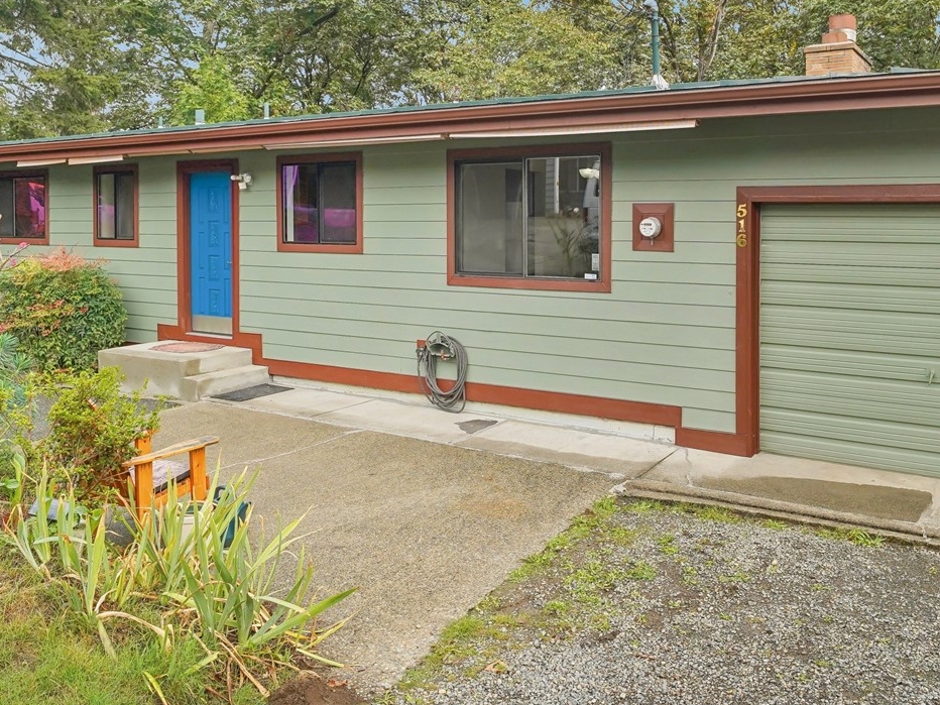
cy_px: 245
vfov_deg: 49.0
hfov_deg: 62.6
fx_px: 760
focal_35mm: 28
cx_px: 586
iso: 800
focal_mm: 16
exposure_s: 1/400
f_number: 8
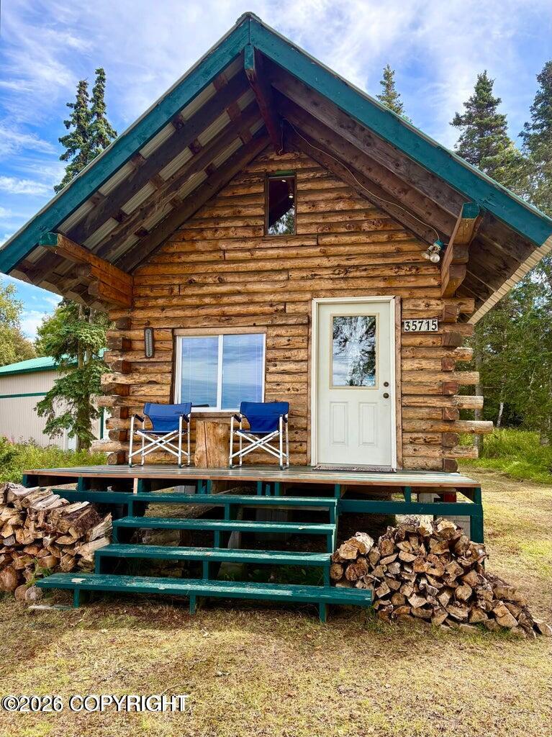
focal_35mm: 26
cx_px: 276
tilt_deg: +5.7
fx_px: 553
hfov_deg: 53.0
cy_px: 368
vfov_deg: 67.3
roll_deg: +0.7
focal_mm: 5.96
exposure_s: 1/850
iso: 64
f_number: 1.6
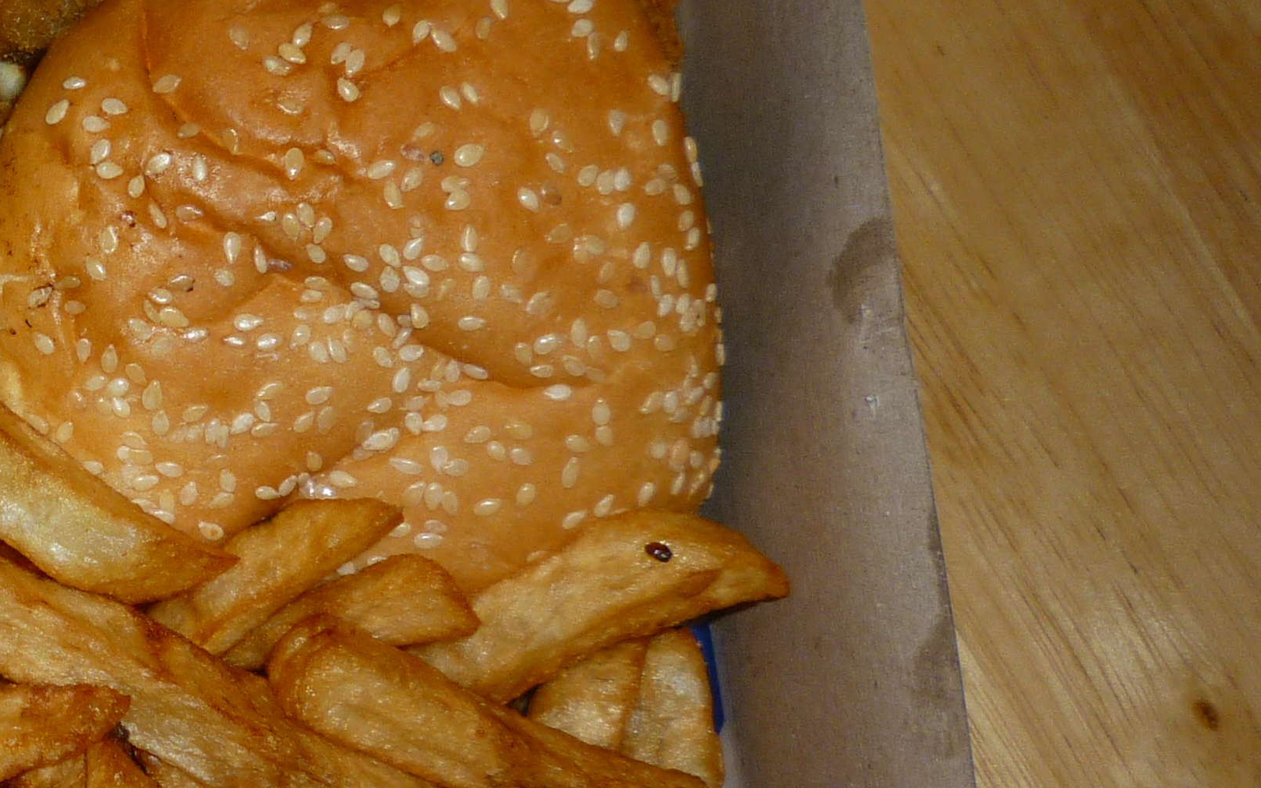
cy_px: 361
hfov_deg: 24.9
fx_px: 2612
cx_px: -179
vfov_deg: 17.2
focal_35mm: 76
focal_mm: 5.2
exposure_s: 1/30
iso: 100
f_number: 4
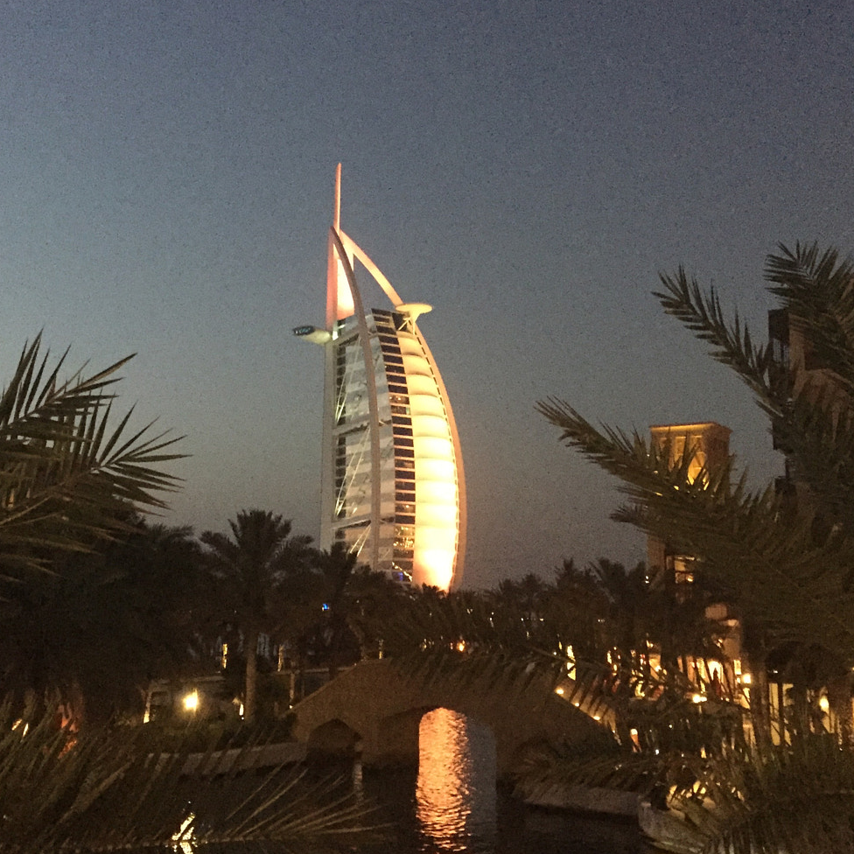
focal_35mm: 42
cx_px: 400
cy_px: 401
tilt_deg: +11.1
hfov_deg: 40.0
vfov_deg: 40.0
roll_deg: -0.4
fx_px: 1172
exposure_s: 1/17
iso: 1250
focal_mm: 4.15
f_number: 2.2
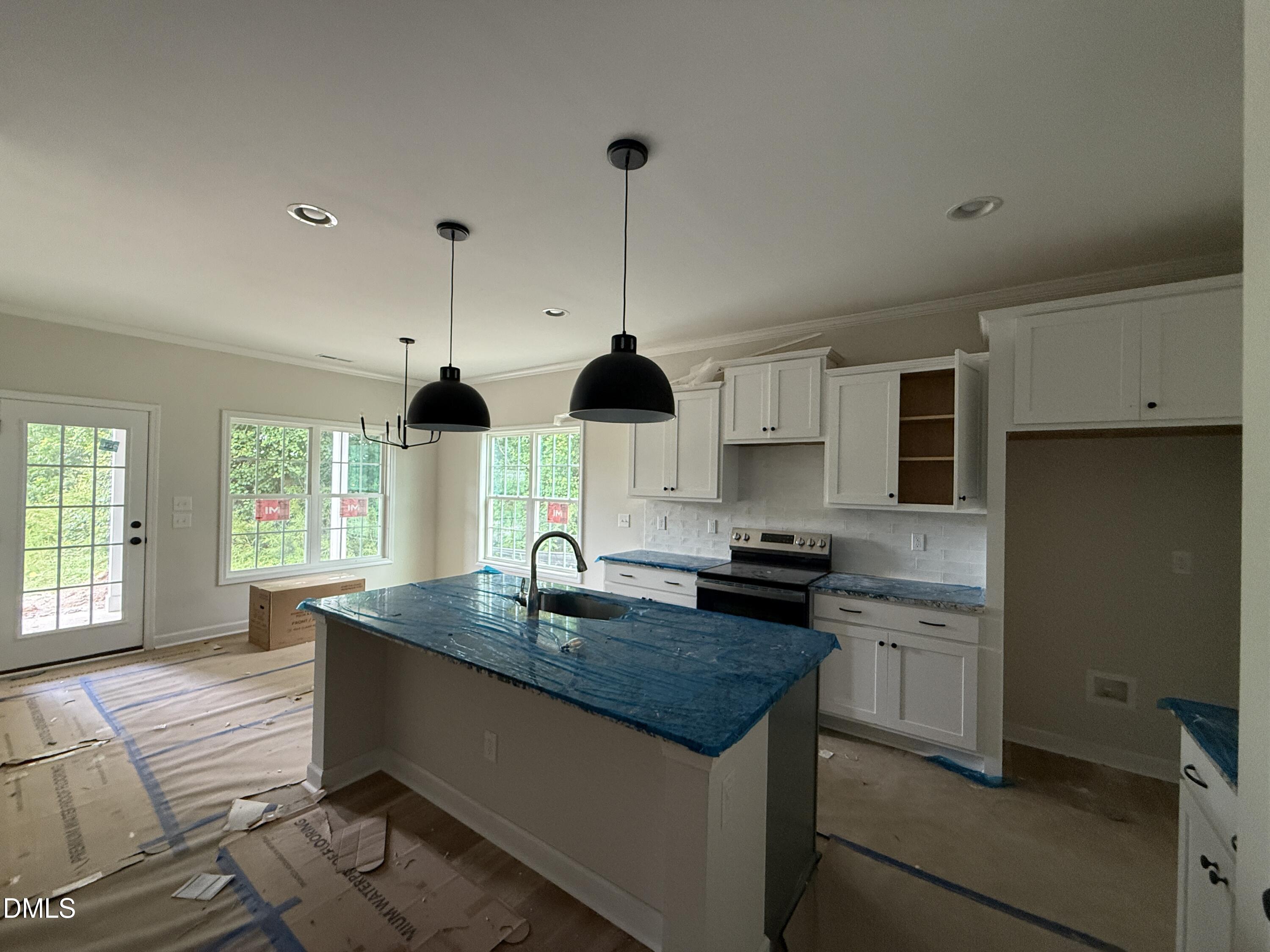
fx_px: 514
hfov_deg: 102.1
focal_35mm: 14
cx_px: 635
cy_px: 476
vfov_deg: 85.7
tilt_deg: +1.0
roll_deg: -2.2
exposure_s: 1/90
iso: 320
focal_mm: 2.22
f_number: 2.2
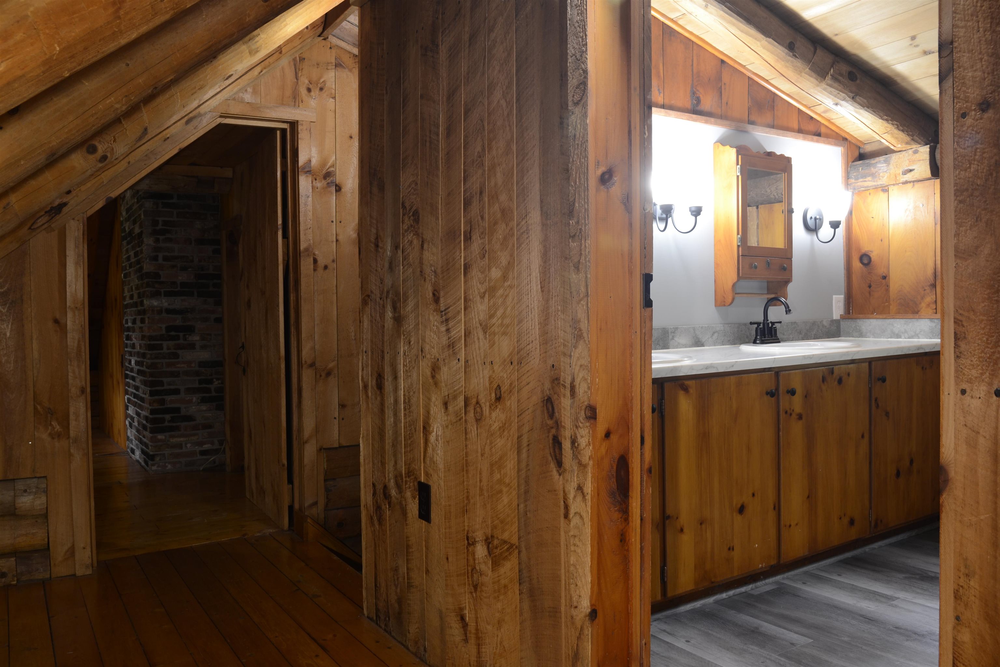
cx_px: 500
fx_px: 750
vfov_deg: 47.9
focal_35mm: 27
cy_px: 334
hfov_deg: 67.4
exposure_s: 2
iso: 100
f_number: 8
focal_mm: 18
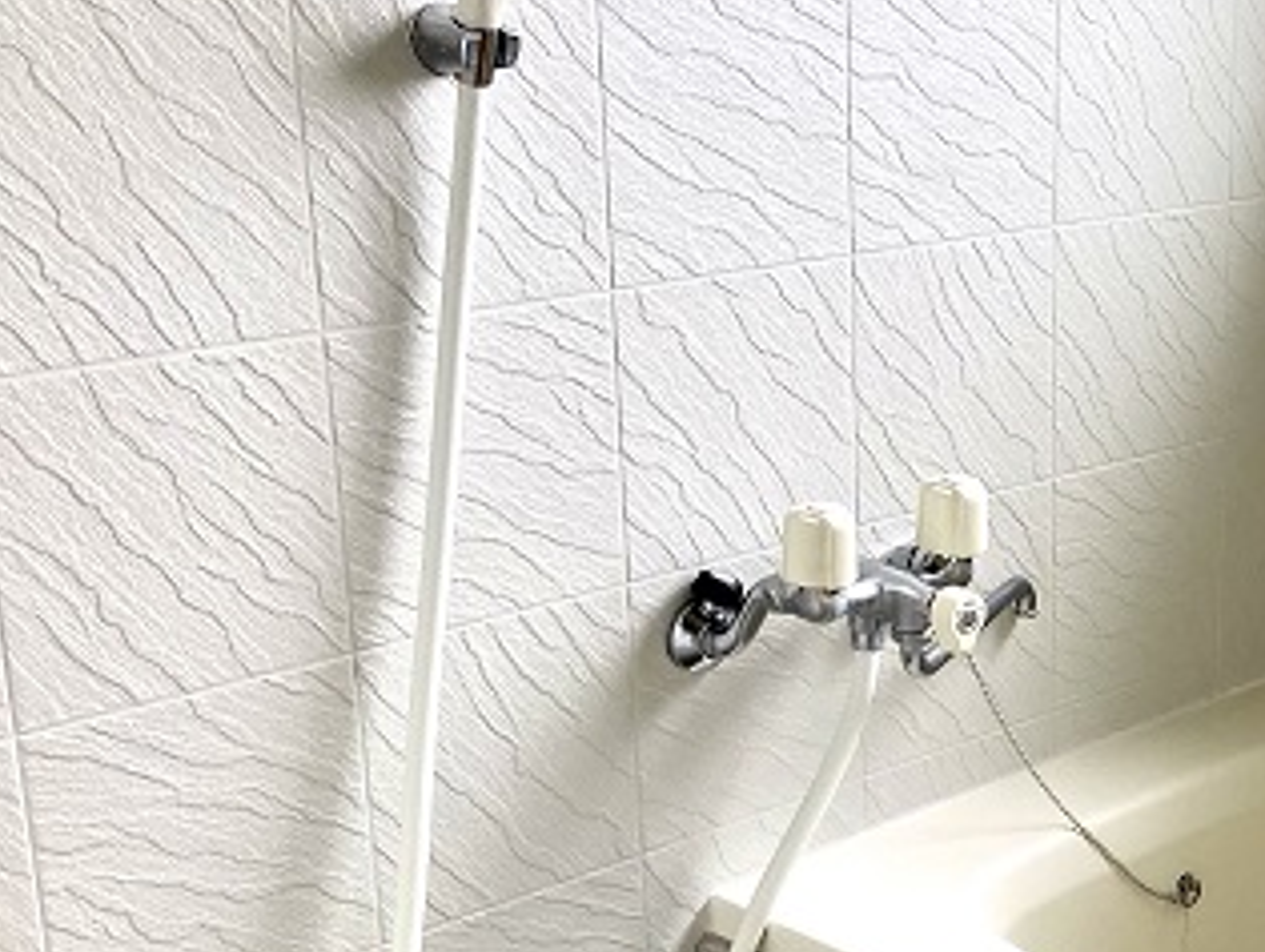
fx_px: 2598
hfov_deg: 24.3
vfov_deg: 20.6
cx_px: 1590
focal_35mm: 71
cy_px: 727
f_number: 1.8
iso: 50
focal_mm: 3.99
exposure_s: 1/121
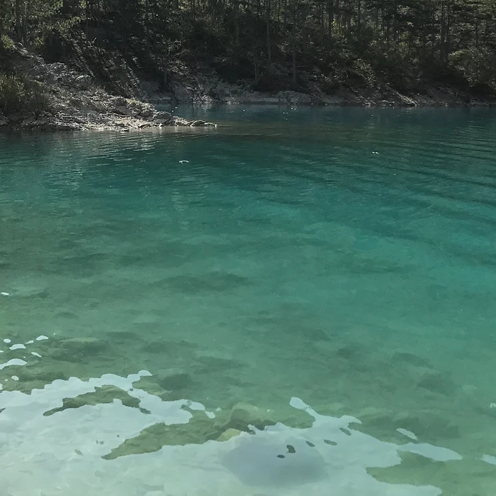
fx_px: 989
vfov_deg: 27.4
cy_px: 75
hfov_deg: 28.0
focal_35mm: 61
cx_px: 163
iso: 20
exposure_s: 1/2398
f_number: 1.8
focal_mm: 3.99
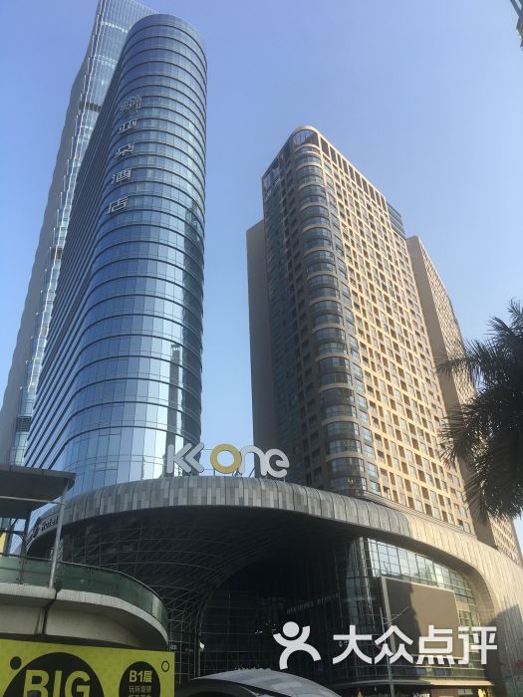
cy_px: 348
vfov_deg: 61.7
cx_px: 262
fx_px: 584
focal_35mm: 29
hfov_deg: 48.2
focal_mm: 4.15
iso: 25
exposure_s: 1/630
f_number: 2.2
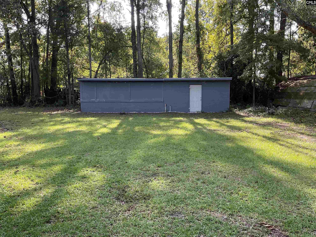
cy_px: 118
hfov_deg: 61.7
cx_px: 158
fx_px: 265
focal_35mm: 29
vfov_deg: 48.2
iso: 20
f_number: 1.8
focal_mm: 3
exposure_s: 1/122
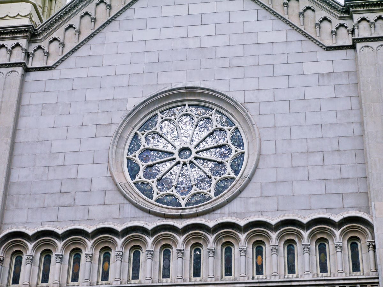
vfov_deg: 17.6
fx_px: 929
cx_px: 192
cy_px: 144
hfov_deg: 23.3
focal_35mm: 84
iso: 160
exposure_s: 1/400
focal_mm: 42
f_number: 9
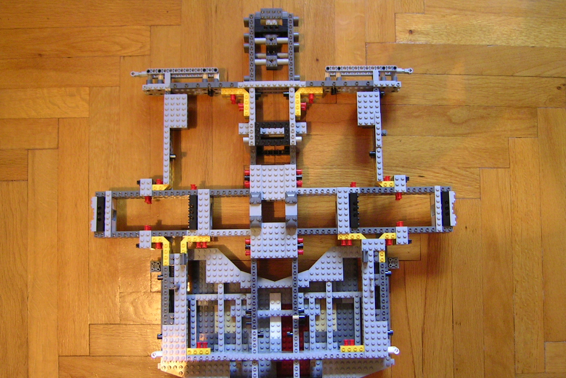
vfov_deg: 35.0
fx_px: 597
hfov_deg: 50.7
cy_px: 214
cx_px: 284
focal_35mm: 38
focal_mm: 5.6
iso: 100
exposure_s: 1/5.3
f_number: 2.8
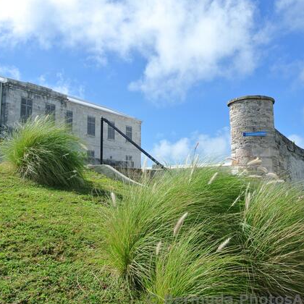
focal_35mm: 35
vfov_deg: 47.2
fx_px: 348
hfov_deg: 46.9
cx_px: 187
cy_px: 153
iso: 100
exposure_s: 1/800
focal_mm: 10
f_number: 4.5
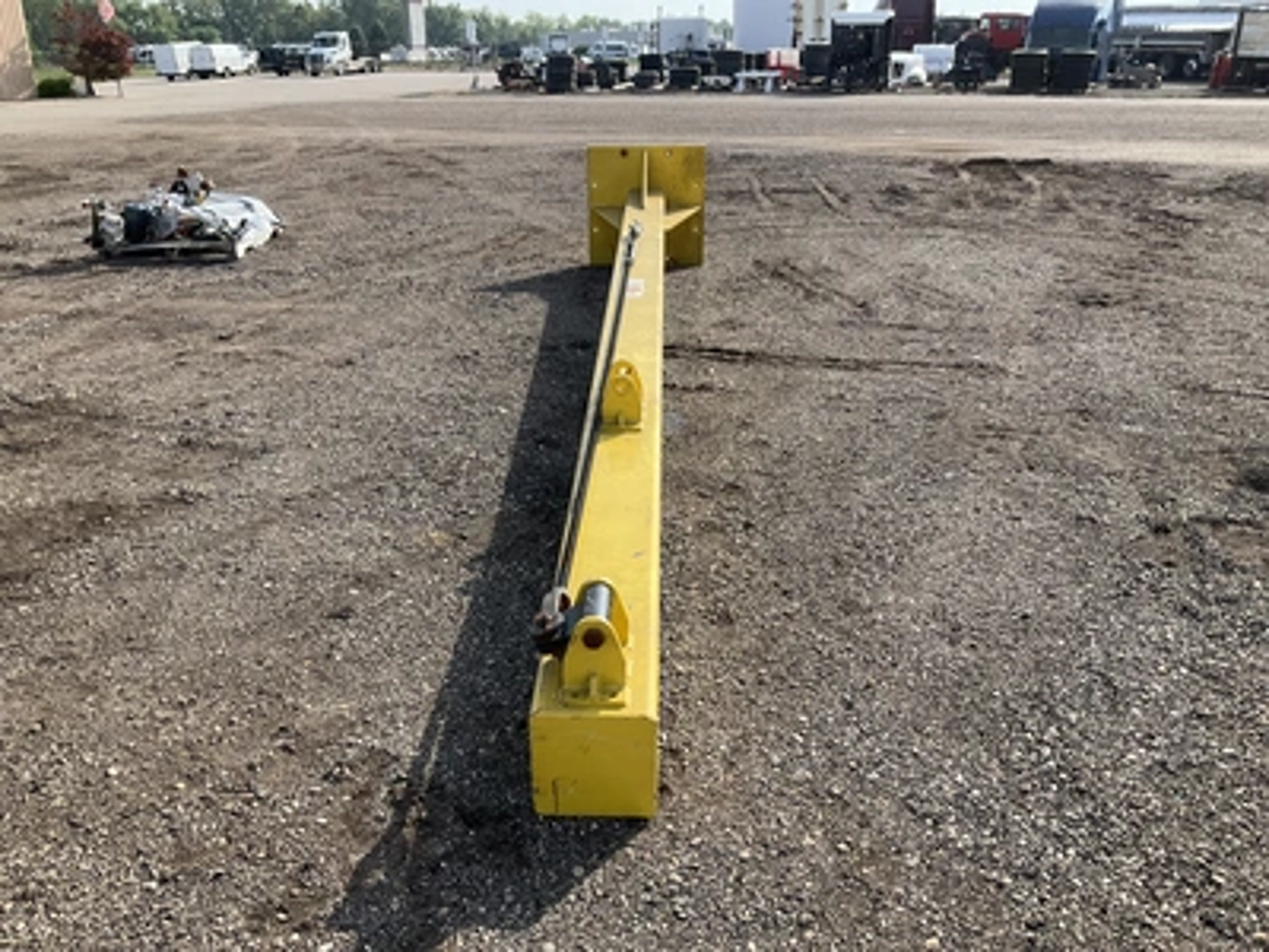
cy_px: 476
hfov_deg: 61.7
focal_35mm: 29
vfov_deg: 48.2
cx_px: 634
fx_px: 1063
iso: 25
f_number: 1.8
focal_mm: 3
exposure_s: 1/898
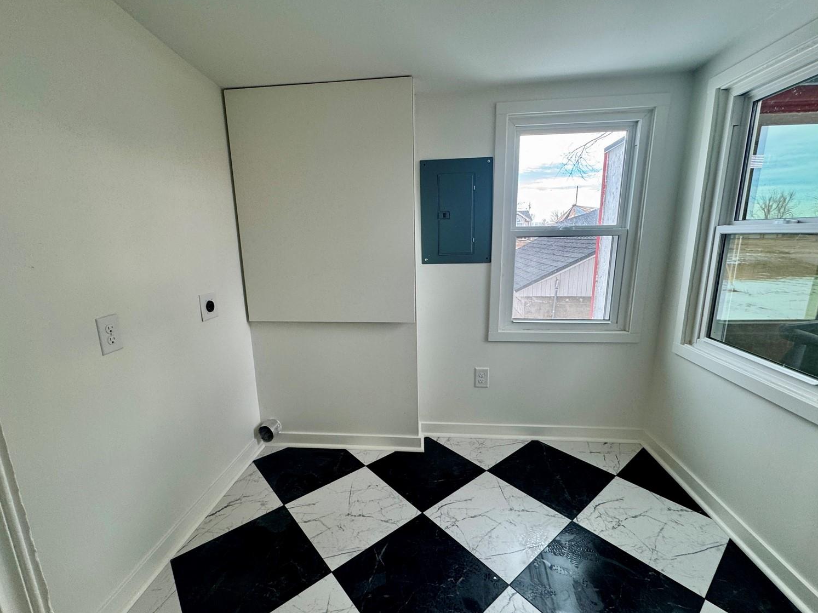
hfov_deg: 98.2
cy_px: 315
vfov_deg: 81.7
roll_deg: -1.4
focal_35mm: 15
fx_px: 354
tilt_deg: -12.1
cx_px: 403
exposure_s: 1/120
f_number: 2.2
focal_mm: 2.22
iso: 100
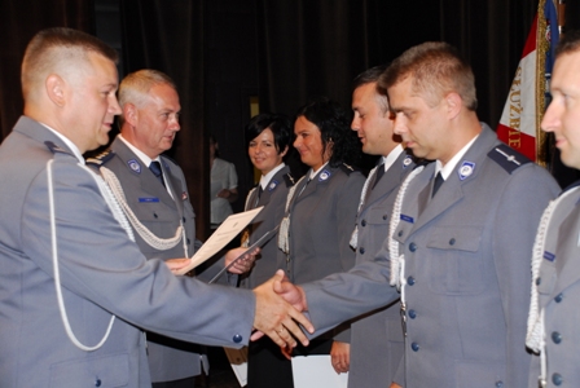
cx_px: 290
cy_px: 194
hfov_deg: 35.0
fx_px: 920
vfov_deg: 23.9
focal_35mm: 57
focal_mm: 38
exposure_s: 1/60
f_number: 4.5
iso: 320
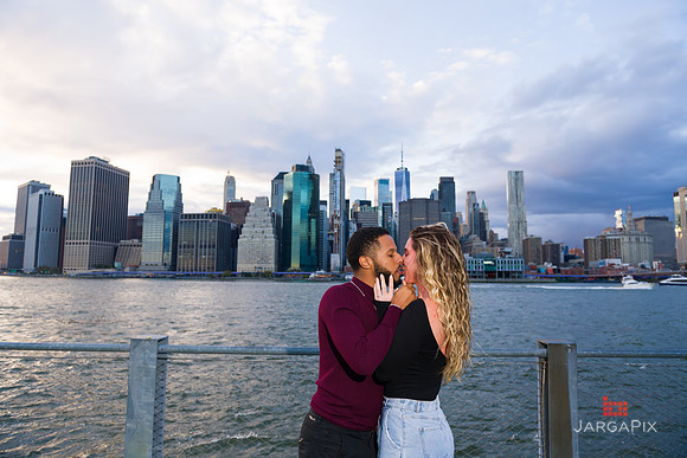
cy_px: 229
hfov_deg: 73.7
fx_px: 458
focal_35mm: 24
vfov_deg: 53.2
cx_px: 344
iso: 250
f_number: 4
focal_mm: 24
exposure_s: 1/200
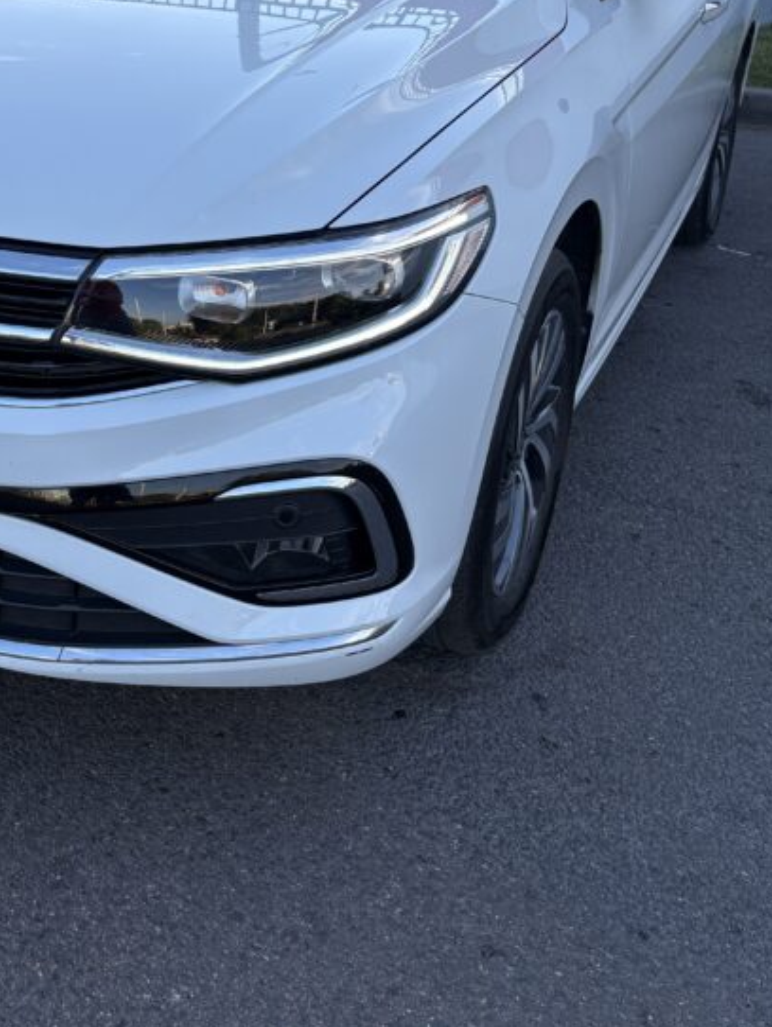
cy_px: 265
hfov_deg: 28.6
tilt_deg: -14.1
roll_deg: -2.8
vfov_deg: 38.0
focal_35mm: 49
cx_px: 85
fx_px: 1455
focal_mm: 5.96
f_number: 1.6
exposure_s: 1/576
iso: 50
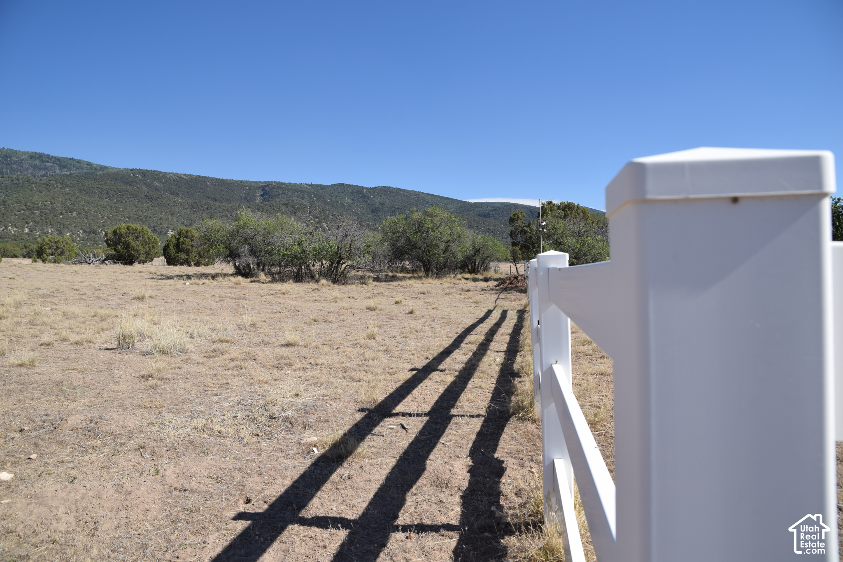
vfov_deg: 47.9
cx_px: 422
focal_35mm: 27
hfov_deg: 67.4
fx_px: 632
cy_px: 281
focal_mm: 18
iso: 100
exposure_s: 1/250
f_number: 8
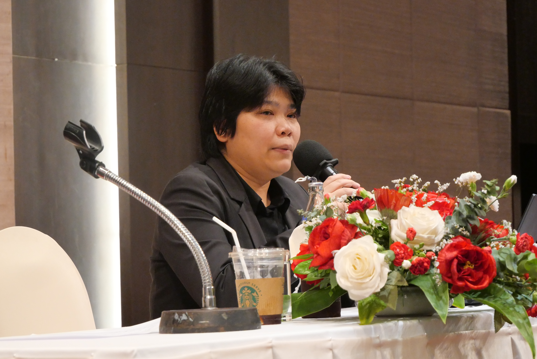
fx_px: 1418
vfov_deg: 14.4
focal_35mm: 95
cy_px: 180
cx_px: 268
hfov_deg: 21.4
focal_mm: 46
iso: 3200
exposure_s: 1/50
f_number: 5.6
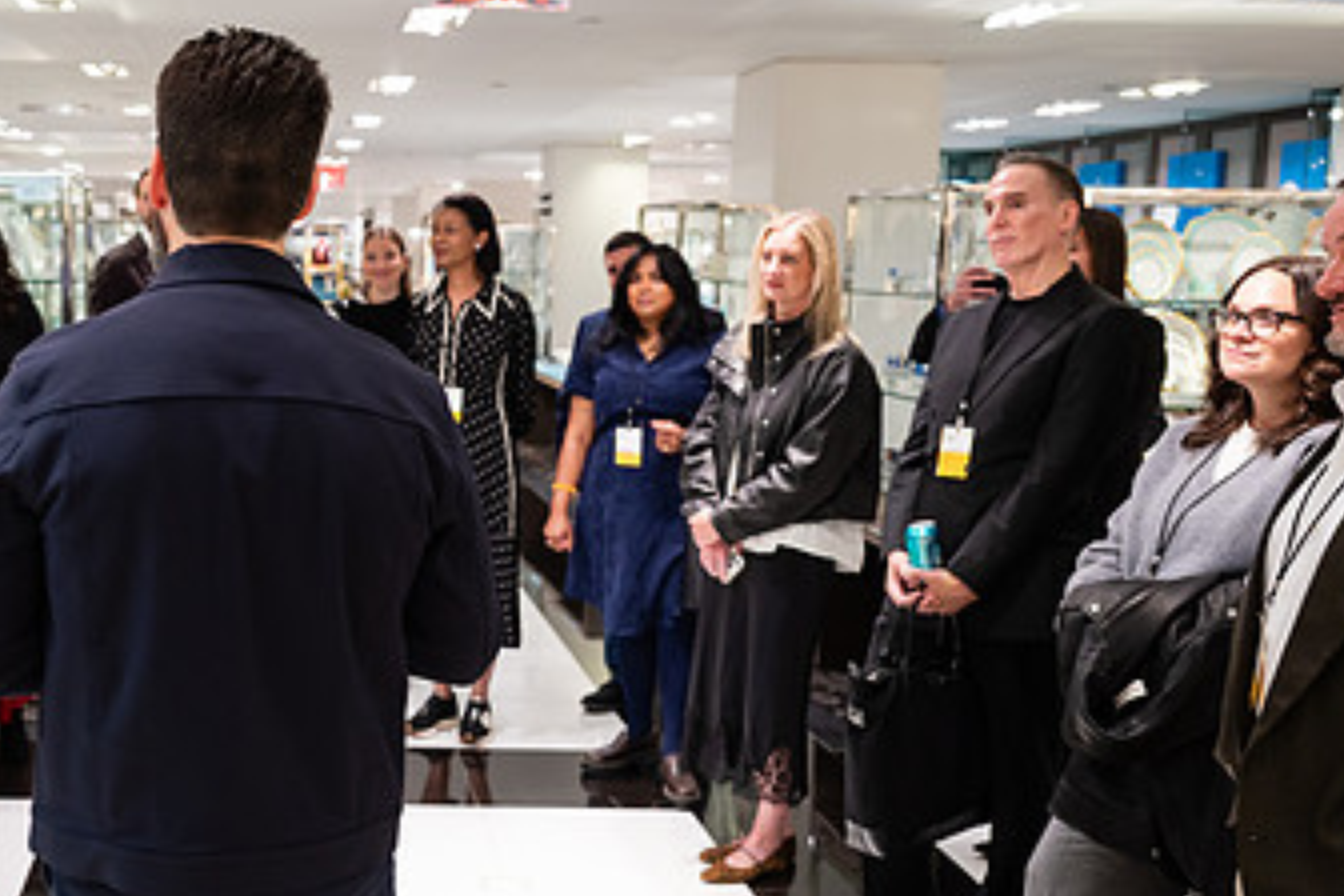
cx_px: 260
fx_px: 1680
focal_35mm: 45
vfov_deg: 29.9
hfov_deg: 41.6
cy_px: 464
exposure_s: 1/160
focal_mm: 24
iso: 800
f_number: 3.2
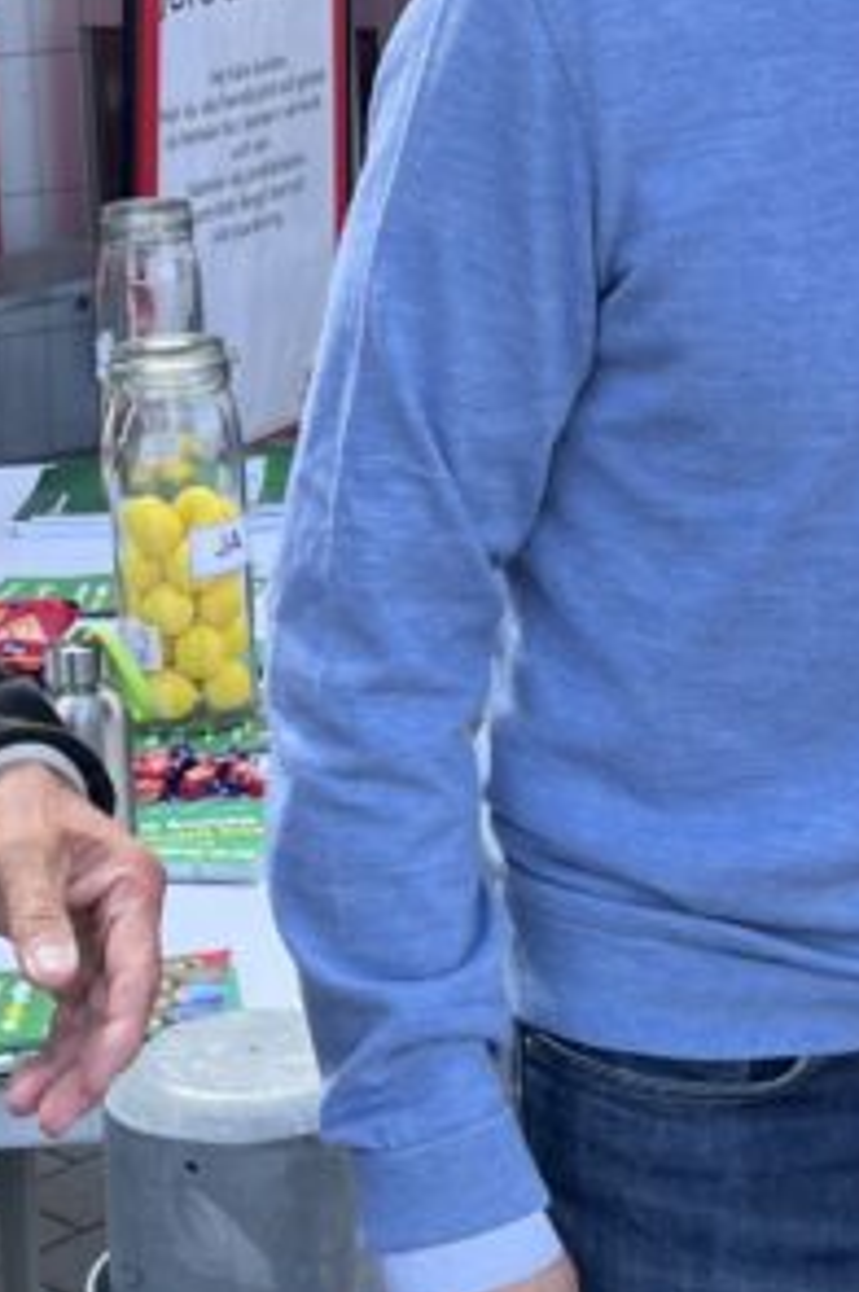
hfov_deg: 14.5
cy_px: -188
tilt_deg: +1.1
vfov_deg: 20.5
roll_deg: +3.8
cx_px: 460
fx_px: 3372
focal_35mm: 94
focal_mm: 5.1
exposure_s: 1/951
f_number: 1.6
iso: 50
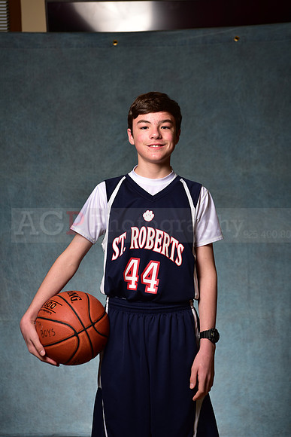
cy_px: 218
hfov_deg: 19.5
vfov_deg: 28.8
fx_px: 848
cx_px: 146
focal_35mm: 70
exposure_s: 1/200
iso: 100
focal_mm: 70
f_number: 5
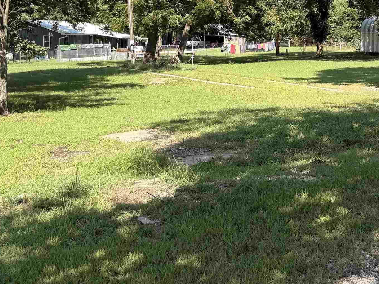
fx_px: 591
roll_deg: -1.3
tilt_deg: -1.1
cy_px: 33
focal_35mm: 54
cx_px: 370
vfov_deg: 26.2
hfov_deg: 32.9
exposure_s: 1/1653
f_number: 1.78
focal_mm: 6.76
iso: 80
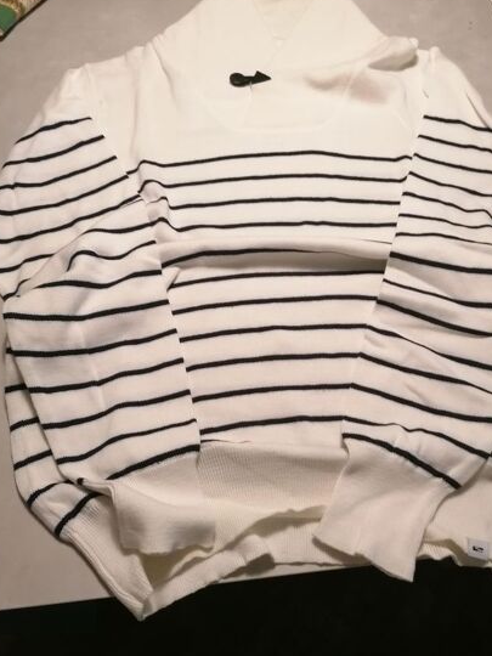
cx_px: 273
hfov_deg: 44.1
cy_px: 332
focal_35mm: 32
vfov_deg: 56.8
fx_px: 606
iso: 400
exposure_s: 1/25
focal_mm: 4.75
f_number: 1.8
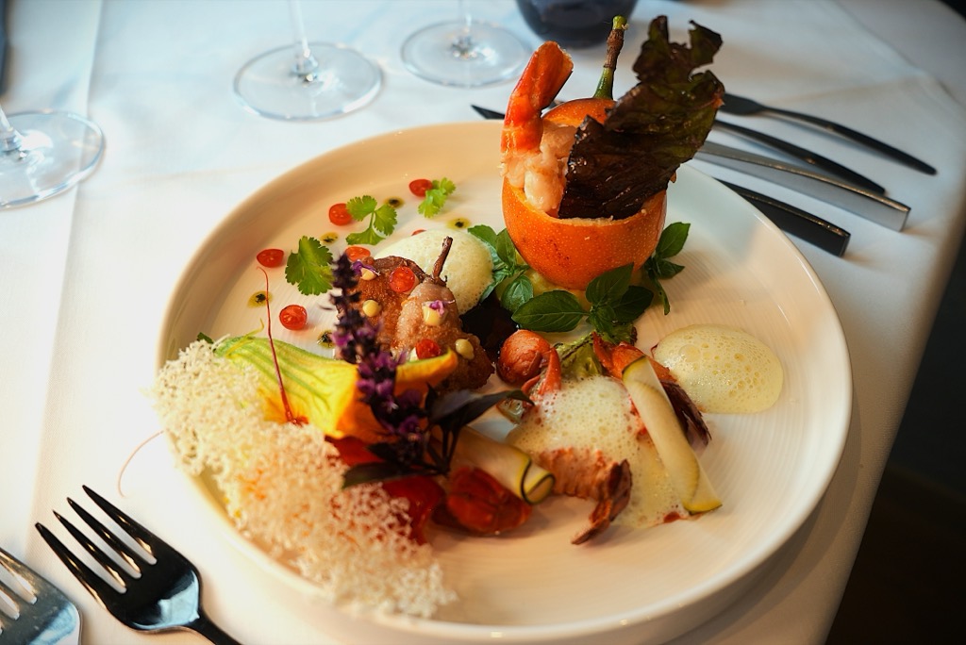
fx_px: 832
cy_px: 322
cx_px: 483
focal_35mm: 31
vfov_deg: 42.4
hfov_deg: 60.3
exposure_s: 1/60
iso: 200
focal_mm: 31
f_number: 4.5
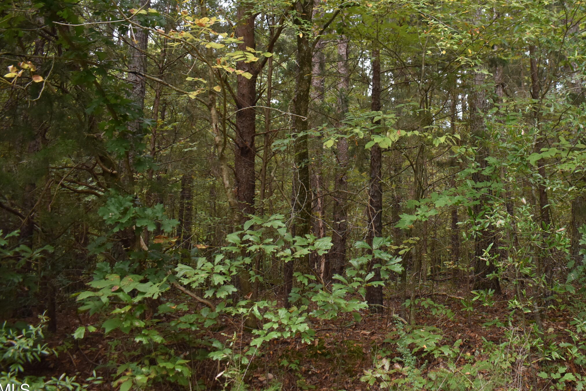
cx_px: 420
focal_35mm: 40
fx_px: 651
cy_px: 127
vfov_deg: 33.1
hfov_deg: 47.1
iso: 500
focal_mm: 18
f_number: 3.5
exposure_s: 1/250
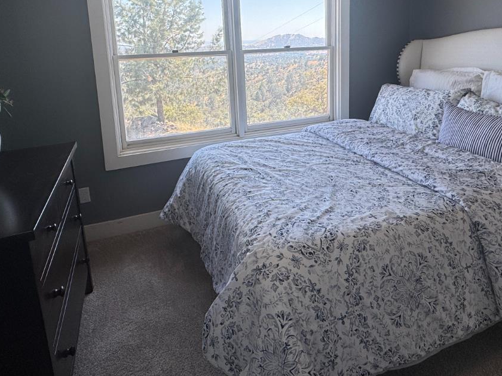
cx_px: 271
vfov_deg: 52.9
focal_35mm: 25
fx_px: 363
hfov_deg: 69.3
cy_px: 102
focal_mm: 2.22
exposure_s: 1/362
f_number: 2.2
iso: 40
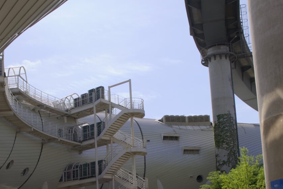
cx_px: 108
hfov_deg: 36.1
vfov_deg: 23.9
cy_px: 171
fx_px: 432
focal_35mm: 55
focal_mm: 19.6
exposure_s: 1/220
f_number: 10
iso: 200
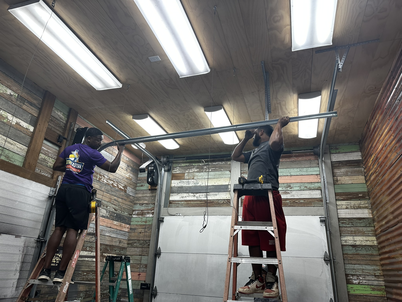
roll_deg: -2.7
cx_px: 201
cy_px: 151
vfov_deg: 56.8
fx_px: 279
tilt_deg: +22.8
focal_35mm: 24
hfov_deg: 71.6
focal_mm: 6.86
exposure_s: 1/120
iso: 125
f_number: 1.78
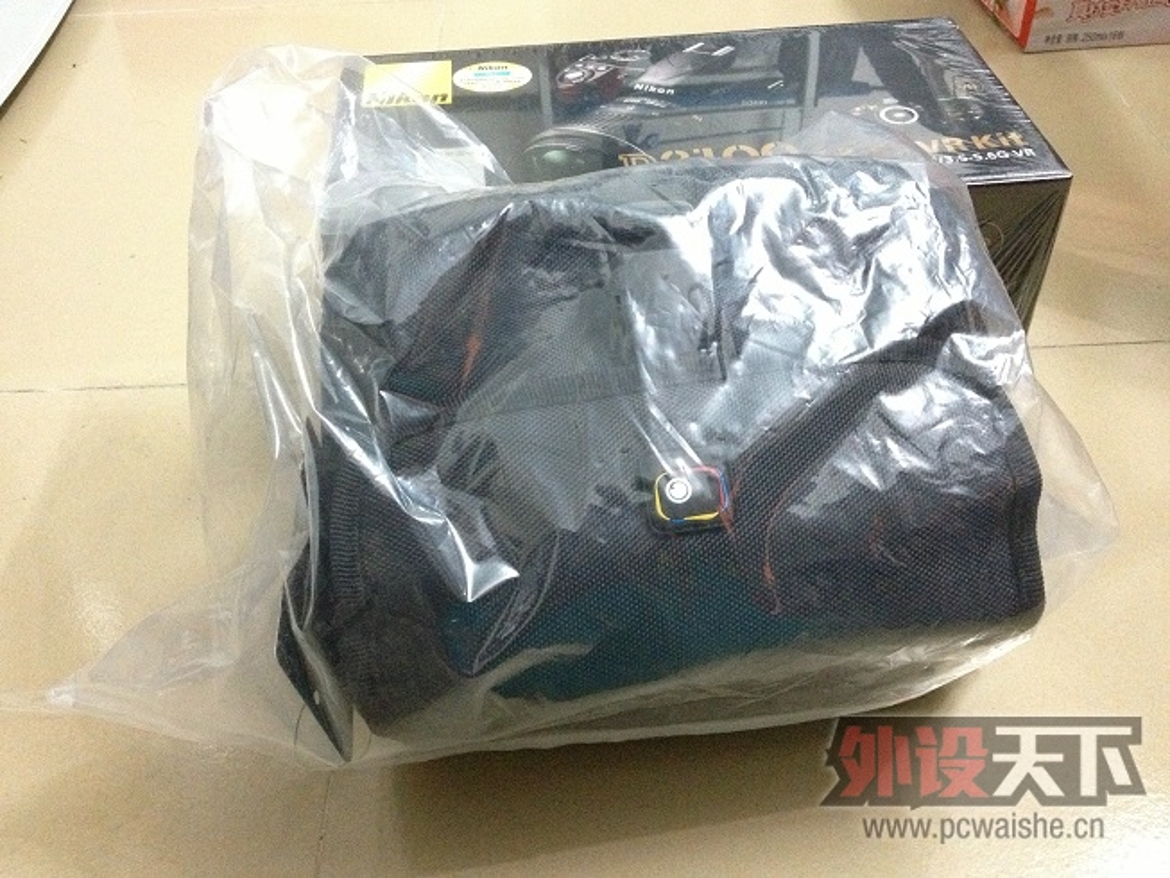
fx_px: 1183
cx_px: 585
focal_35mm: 35
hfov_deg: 52.6
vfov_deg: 40.7
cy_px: 439
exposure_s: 1/17
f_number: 2.4
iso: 640
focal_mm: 4.28
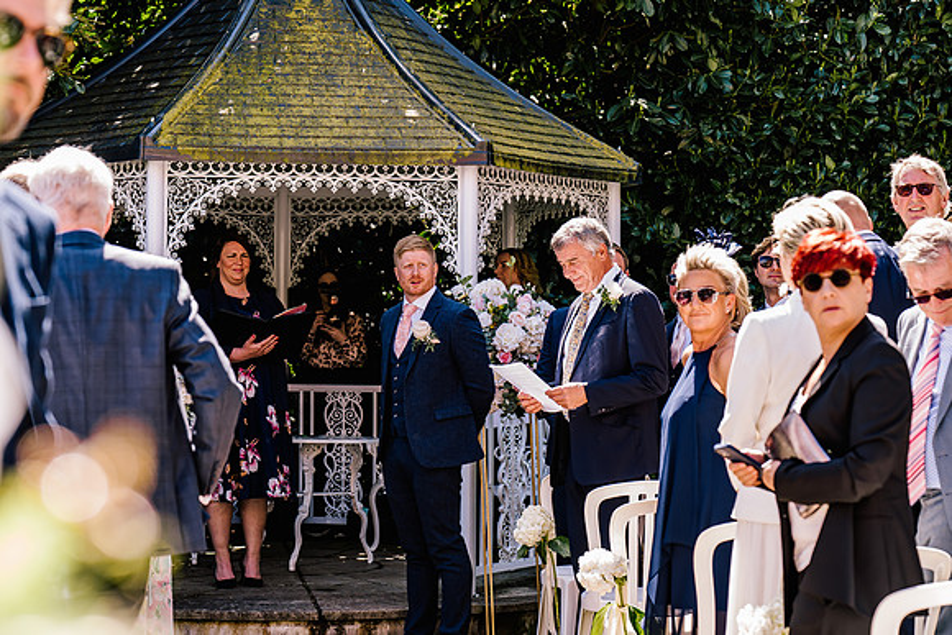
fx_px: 2176
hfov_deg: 24.7
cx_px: 476
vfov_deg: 16.6
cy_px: 318
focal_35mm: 82
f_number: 4.5
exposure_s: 1/400
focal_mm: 81
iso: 400
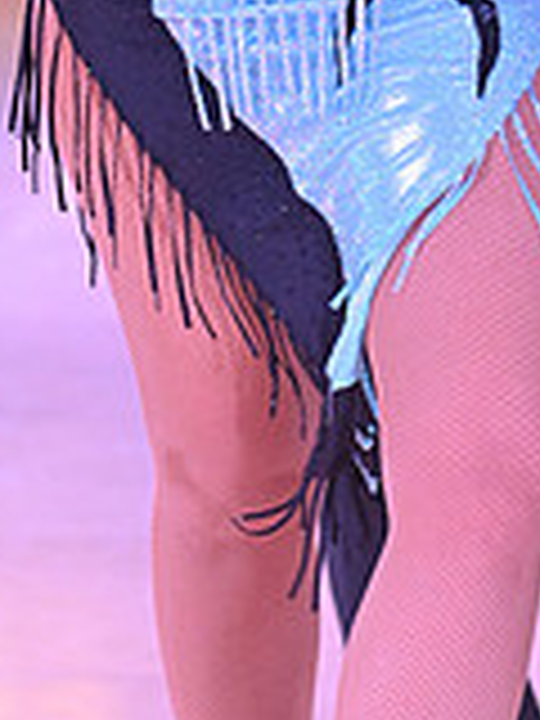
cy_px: -302
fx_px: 14477
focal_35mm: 696
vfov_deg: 2.8
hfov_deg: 2.1
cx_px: 659
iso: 5000
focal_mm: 200
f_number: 6.3
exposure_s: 1/400
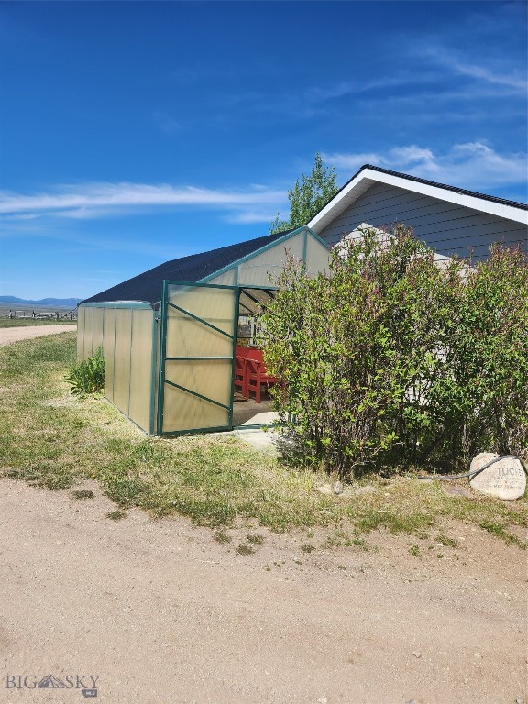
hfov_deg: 58.9
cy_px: 352
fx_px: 468
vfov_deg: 73.9
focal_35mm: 23
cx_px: 264
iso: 20
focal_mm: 5.4
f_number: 1.8
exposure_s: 1/1775
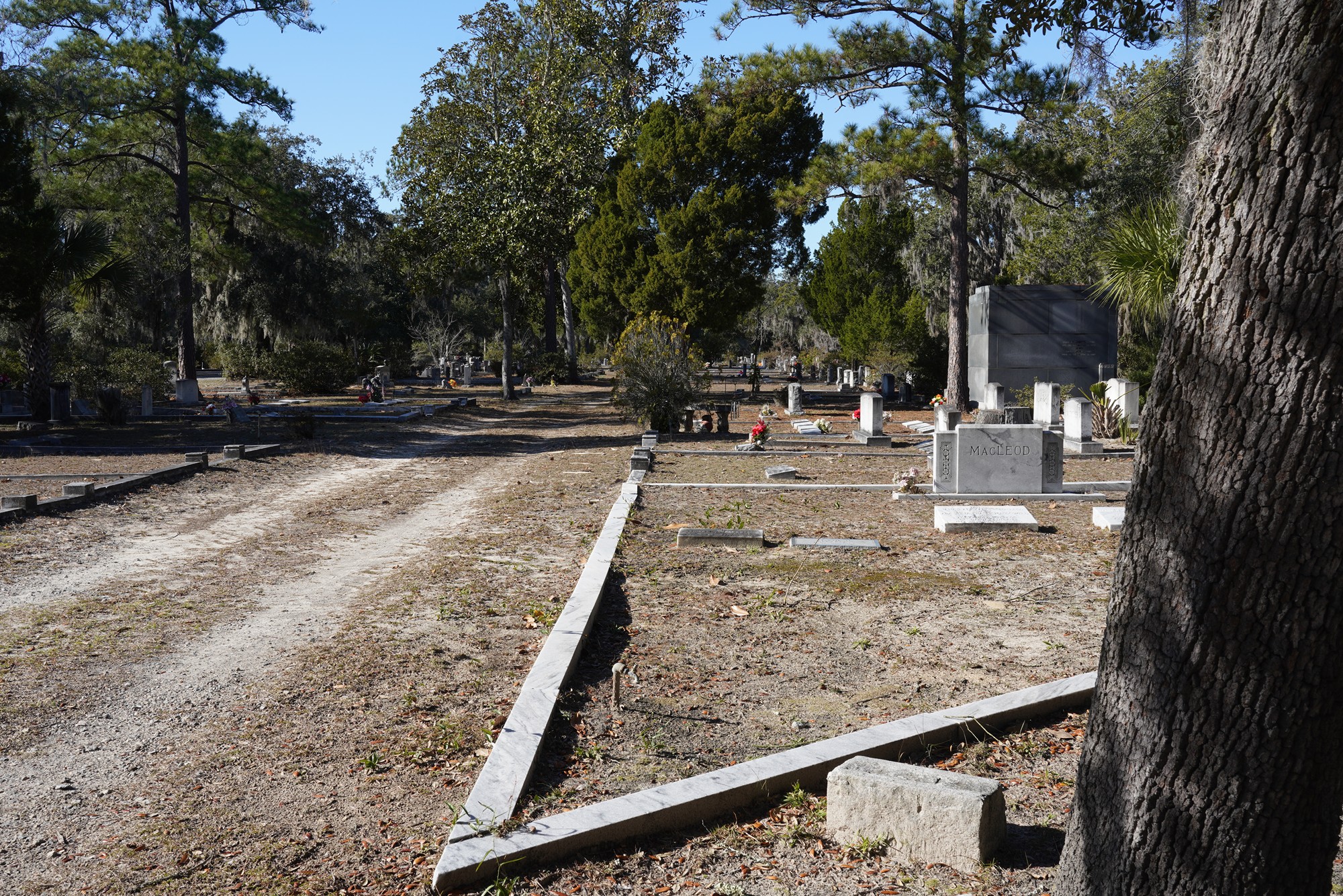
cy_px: 448
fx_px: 1380
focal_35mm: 37
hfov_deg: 51.9
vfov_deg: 36.0
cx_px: 672
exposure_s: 1/100
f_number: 16
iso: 200
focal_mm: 37
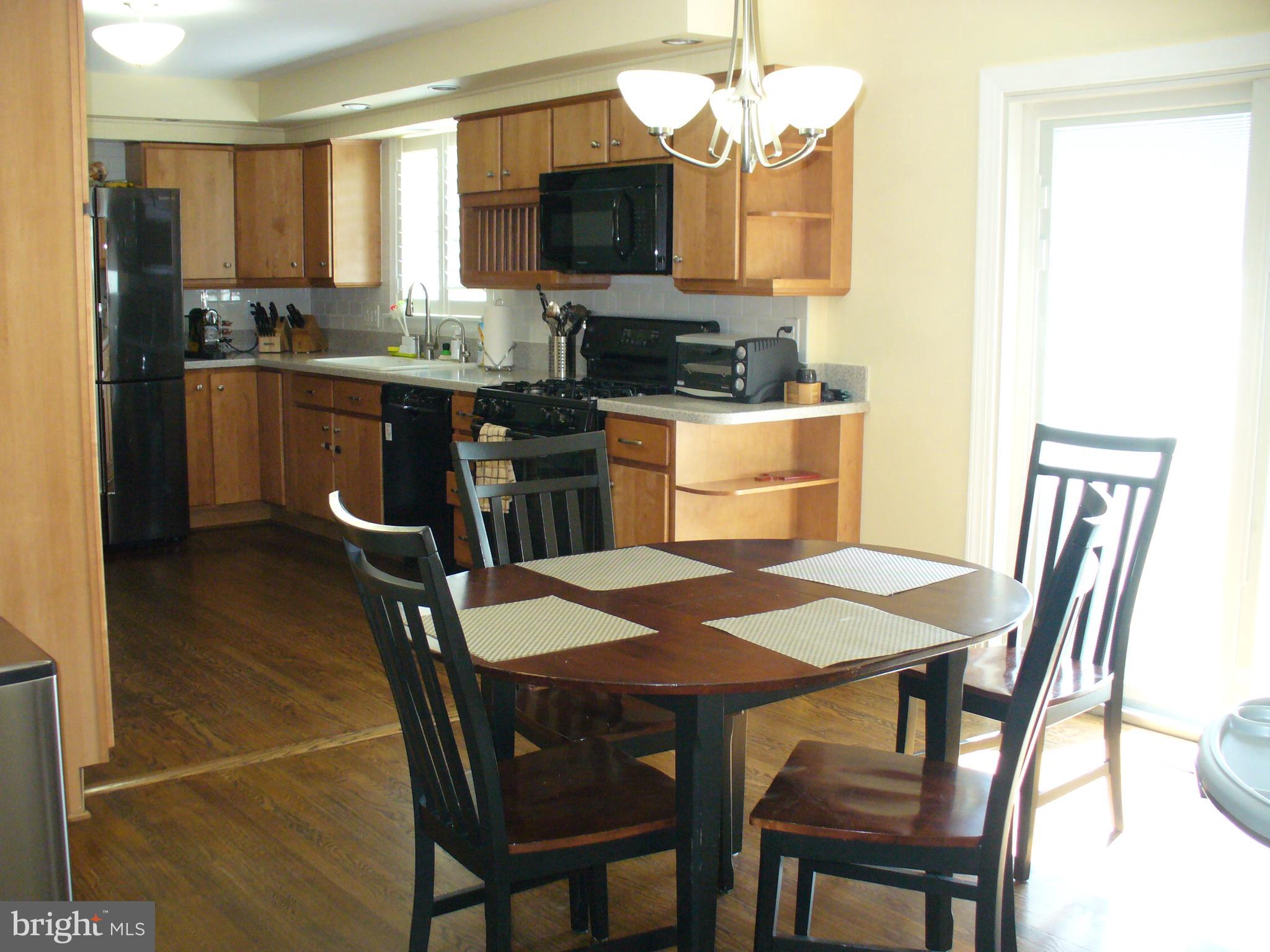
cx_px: 635
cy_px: 476
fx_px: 1357
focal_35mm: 37
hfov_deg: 50.1
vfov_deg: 38.7
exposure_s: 1/30
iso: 200
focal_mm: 6.1
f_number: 2.8
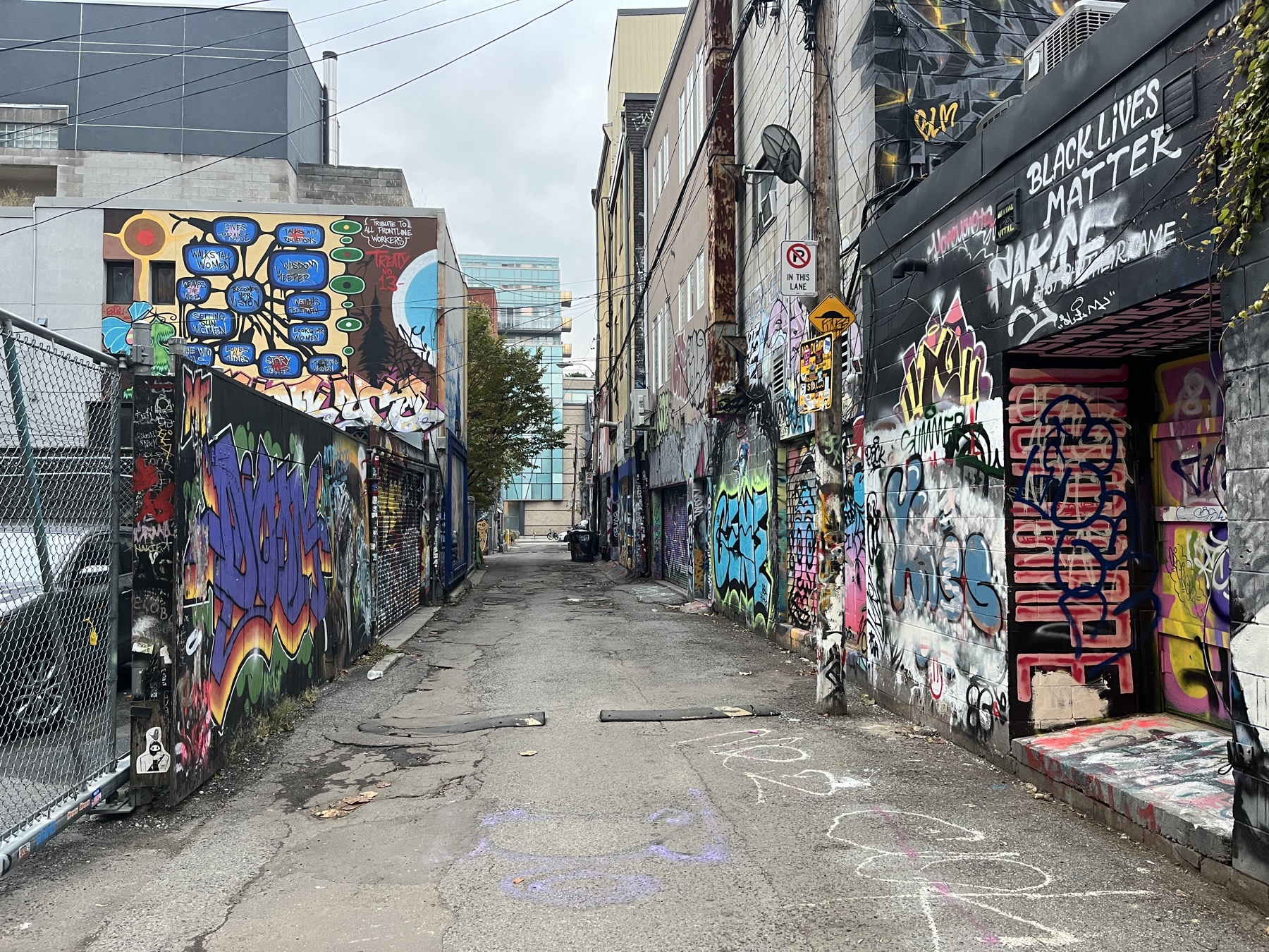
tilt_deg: +2.2
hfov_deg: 67.3
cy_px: 476
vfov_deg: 53.1
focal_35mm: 26
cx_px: 634
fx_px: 953
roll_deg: +0.5
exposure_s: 1/63
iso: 125
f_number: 1.6
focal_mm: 5.1
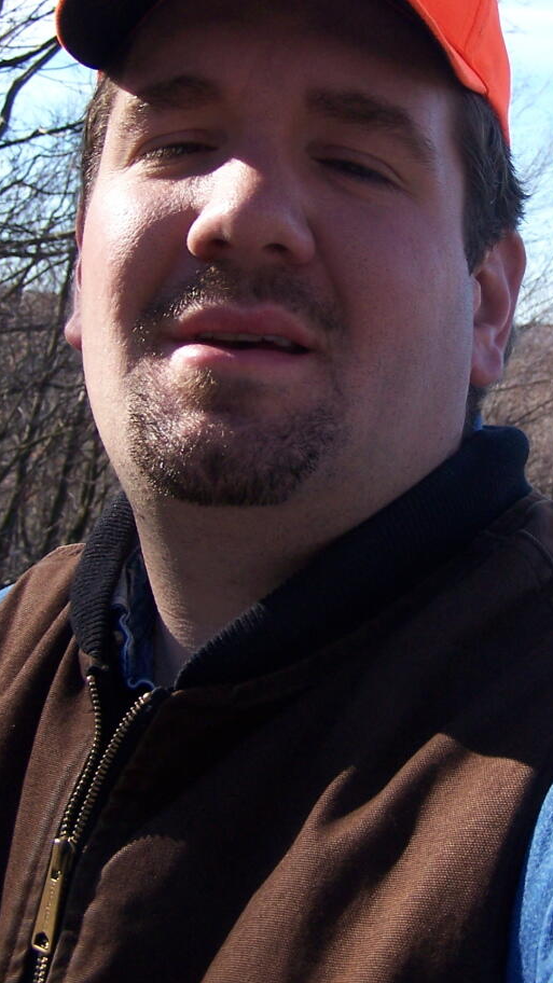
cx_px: 429
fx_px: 1616
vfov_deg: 33.7
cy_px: 365
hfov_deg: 19.3
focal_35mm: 62
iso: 100
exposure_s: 1/640
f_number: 2.8
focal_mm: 6.3
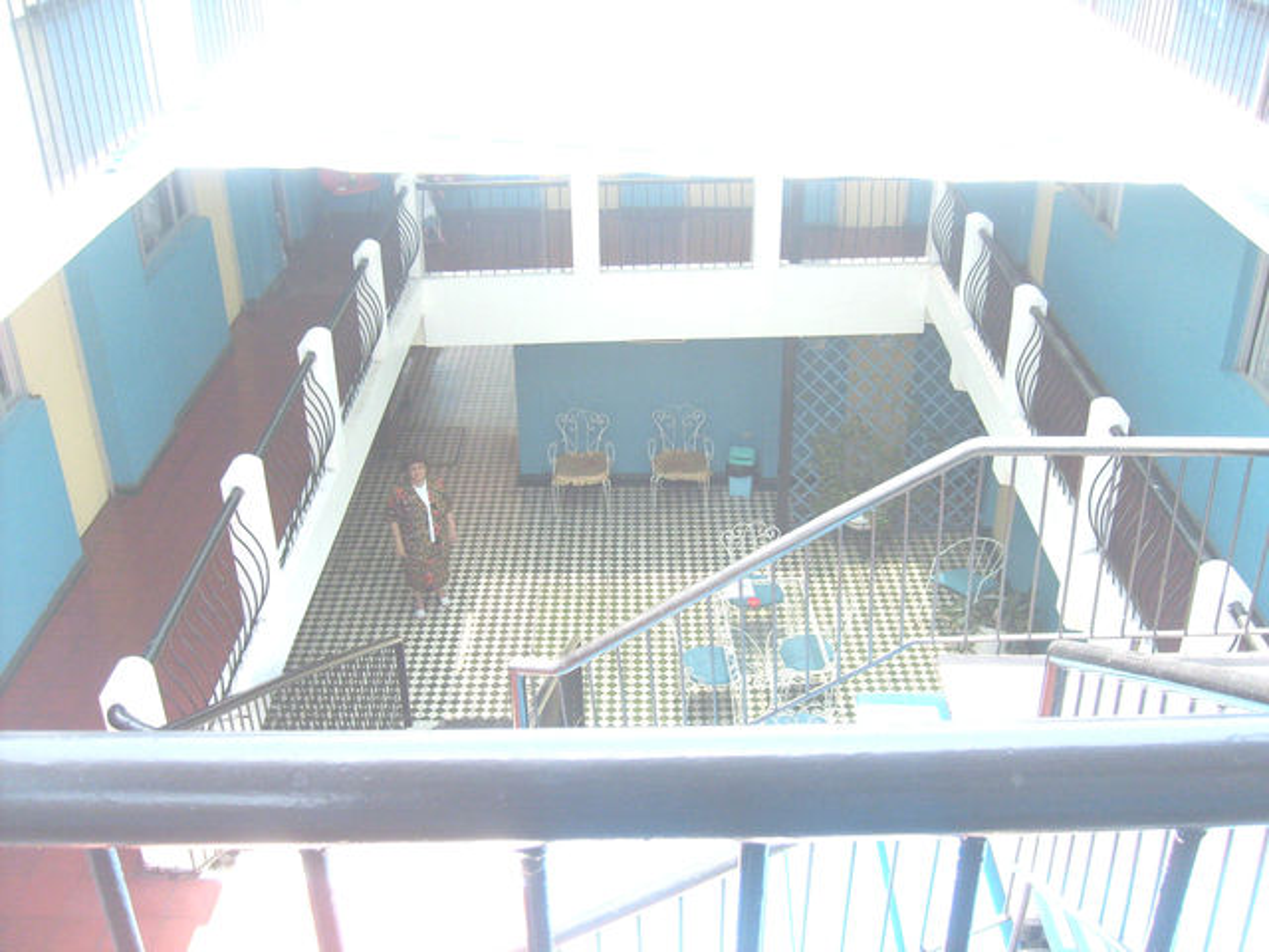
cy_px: 476
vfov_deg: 40.7
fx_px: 1283
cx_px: 634
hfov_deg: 52.6
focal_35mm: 35
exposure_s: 1/250
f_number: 2.8
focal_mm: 5.8
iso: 80
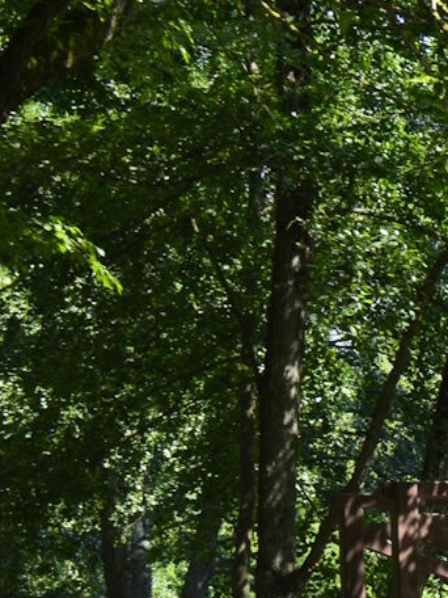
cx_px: 1106
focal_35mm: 150
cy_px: 629
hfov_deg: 8.9
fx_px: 2588
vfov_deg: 13.0
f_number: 9
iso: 400
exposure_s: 1/160
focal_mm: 25
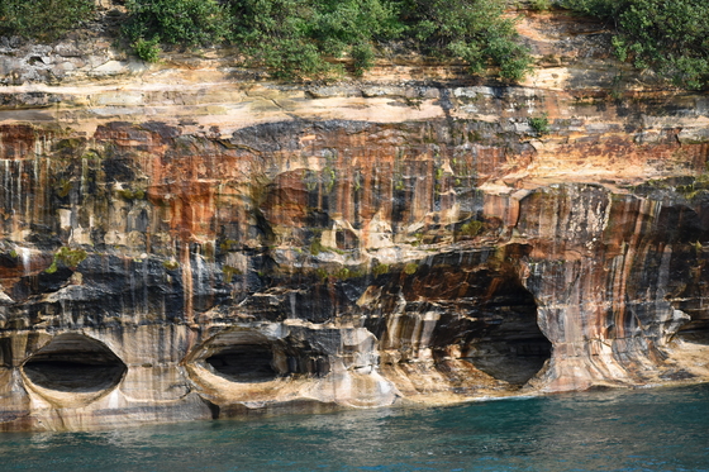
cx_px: 354
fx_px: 2422
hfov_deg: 16.7
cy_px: 236
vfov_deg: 11.1
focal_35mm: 123
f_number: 5.6
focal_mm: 82
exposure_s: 1/1250
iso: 400
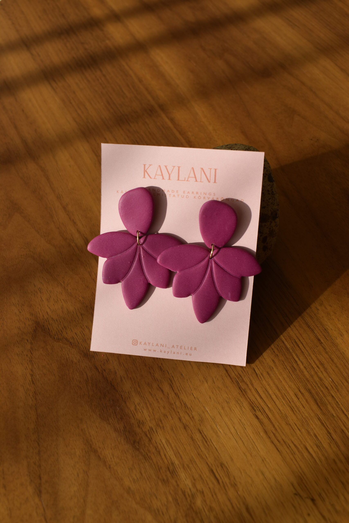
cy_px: 262
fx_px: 523
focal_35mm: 36
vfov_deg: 53.1
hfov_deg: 36.9
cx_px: 174
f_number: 8
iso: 200
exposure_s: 1/400
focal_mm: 24
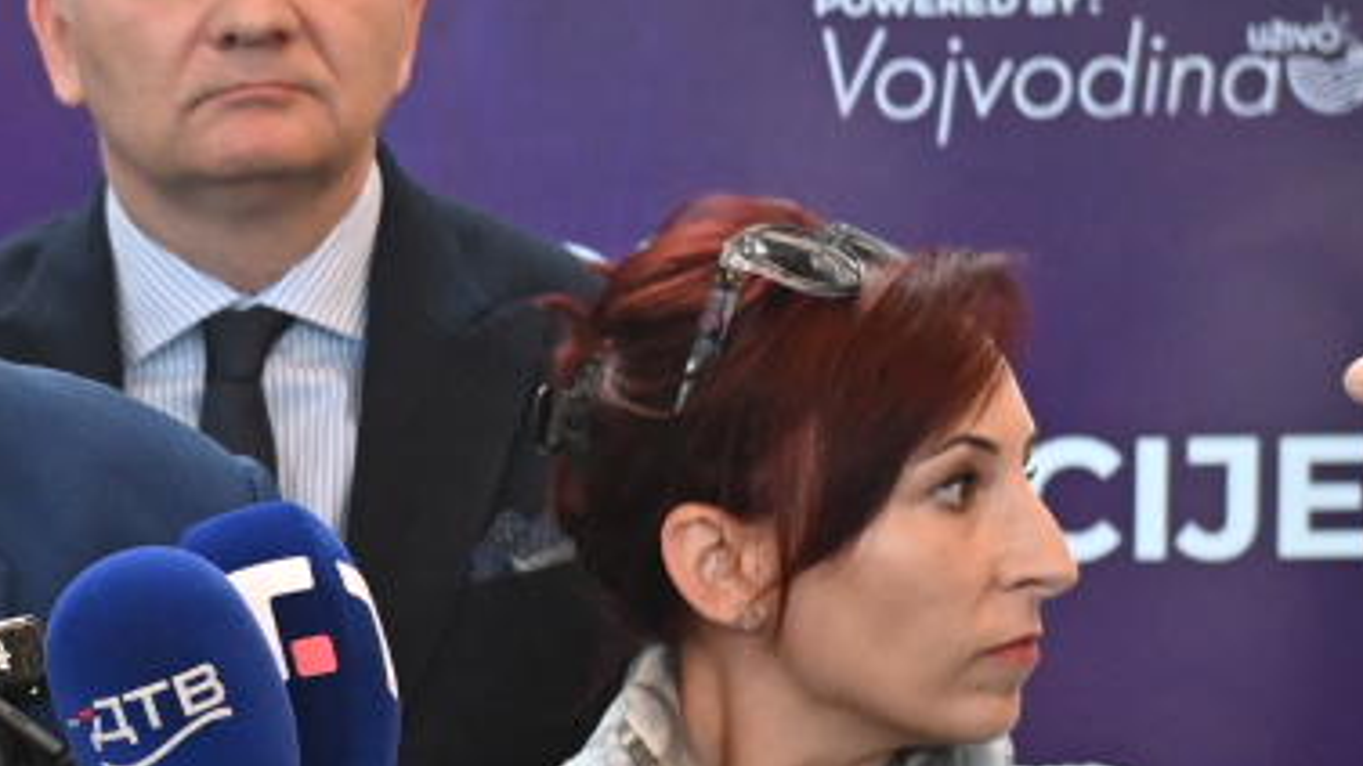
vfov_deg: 4.8
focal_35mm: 252
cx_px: -492
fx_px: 9107
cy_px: 585
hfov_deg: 8.4
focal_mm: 56
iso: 1600
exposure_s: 1/320
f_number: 4
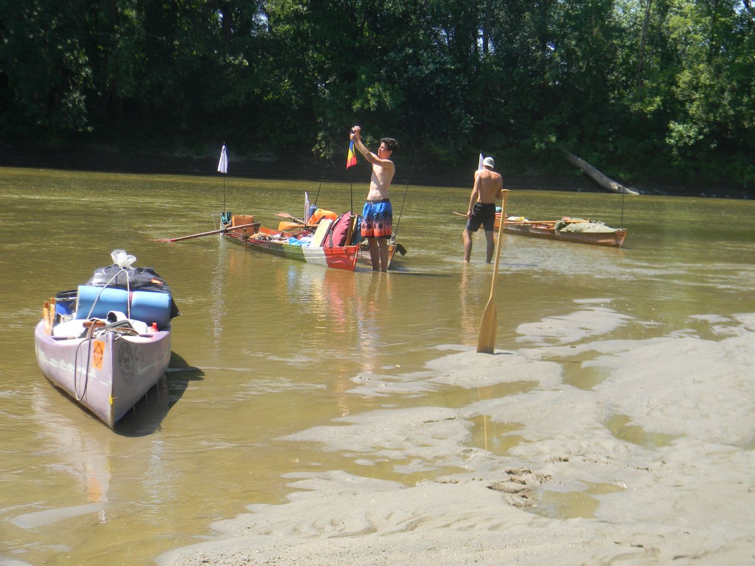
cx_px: 378
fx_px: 1461
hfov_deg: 29.0
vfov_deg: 21.9
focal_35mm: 67
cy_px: 283
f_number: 4.3
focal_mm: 12.2
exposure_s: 1/283
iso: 80
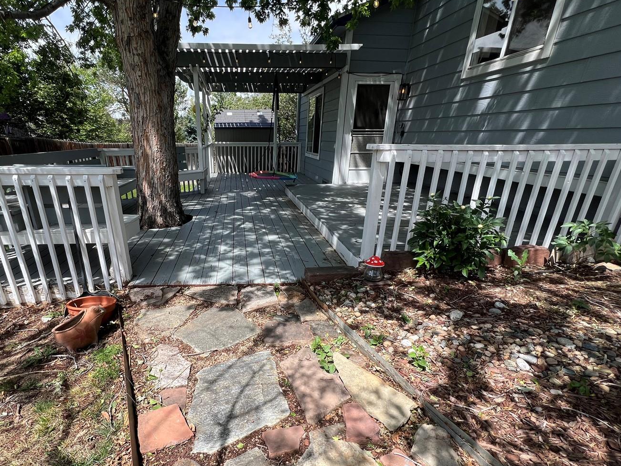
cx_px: 259
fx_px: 287
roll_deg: +0.1
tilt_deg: -23.4
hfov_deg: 93.7
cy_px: 258
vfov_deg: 77.8
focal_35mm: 16
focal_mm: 1.57
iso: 32
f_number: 1.8
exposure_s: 1/742
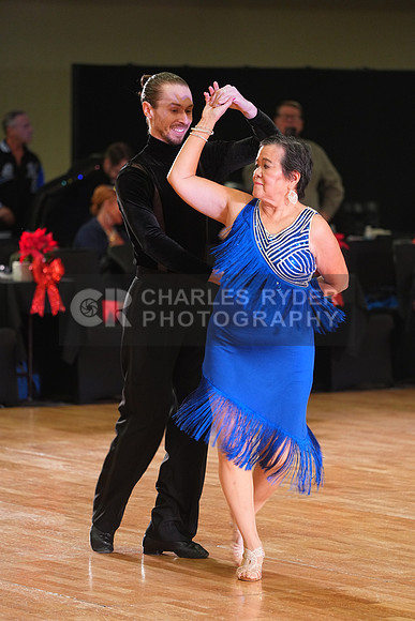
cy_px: 310
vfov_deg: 11.7
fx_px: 3041
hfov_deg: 7.8
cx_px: 208
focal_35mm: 176
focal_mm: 176
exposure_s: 1/200
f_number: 4
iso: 2500
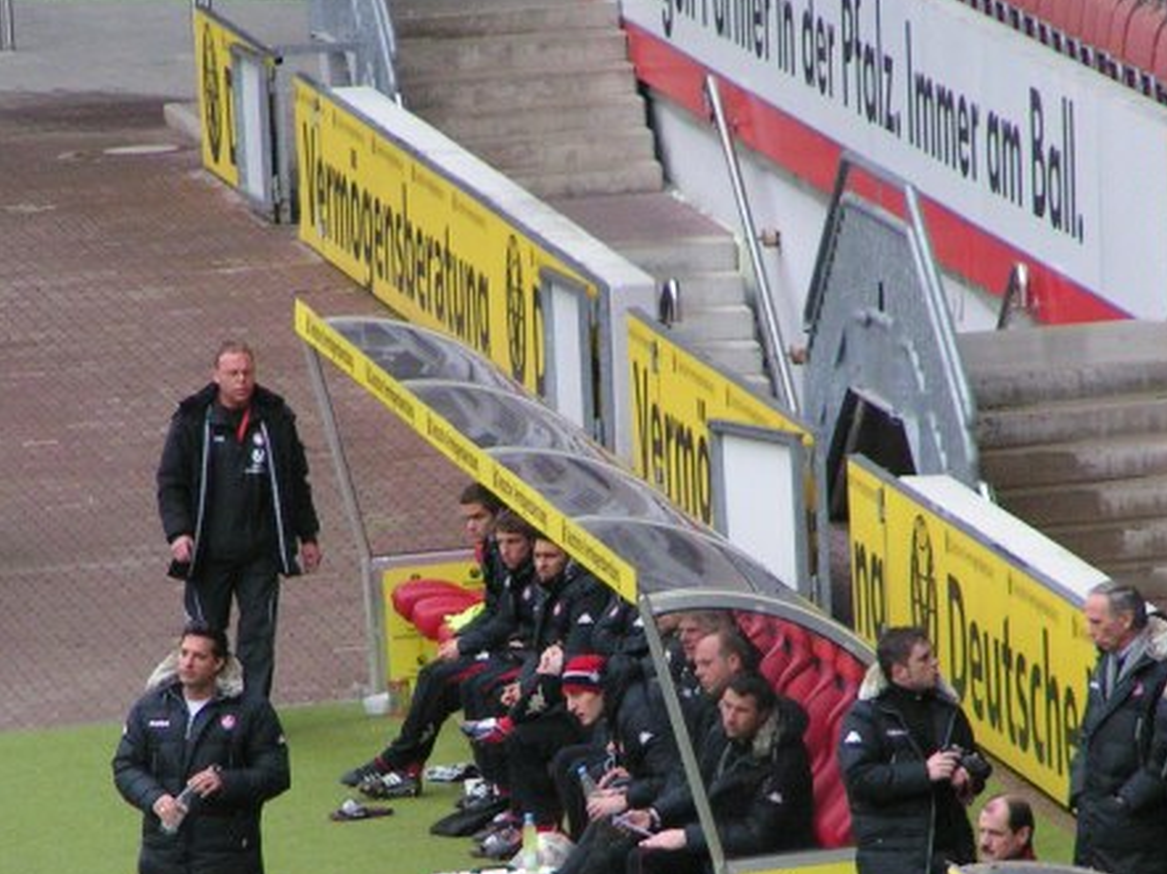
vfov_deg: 2.2
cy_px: 689
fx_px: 23182
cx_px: 502
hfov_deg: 2.9
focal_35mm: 688
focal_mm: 58
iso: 200
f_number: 3.5
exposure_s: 1/320
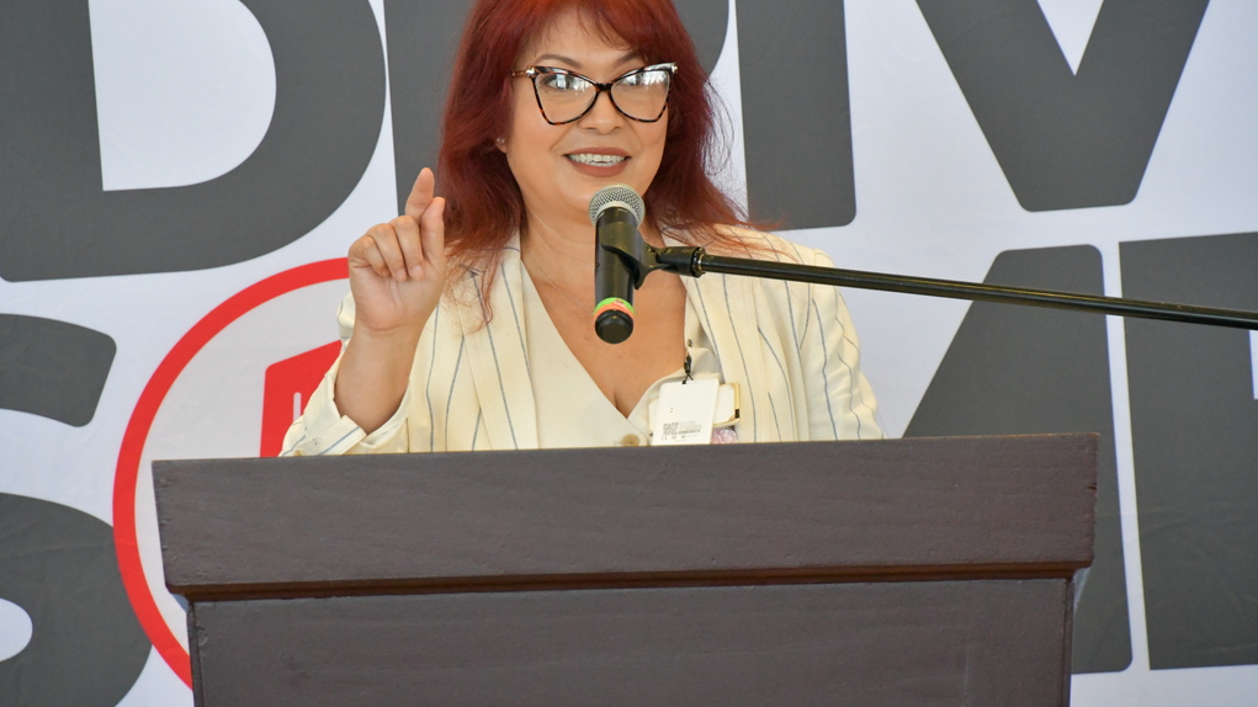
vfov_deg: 5.3
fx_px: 7604
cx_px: 628
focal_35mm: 228
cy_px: 327
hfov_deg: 9.5
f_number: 7.1
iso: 6400
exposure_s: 1/800
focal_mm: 145
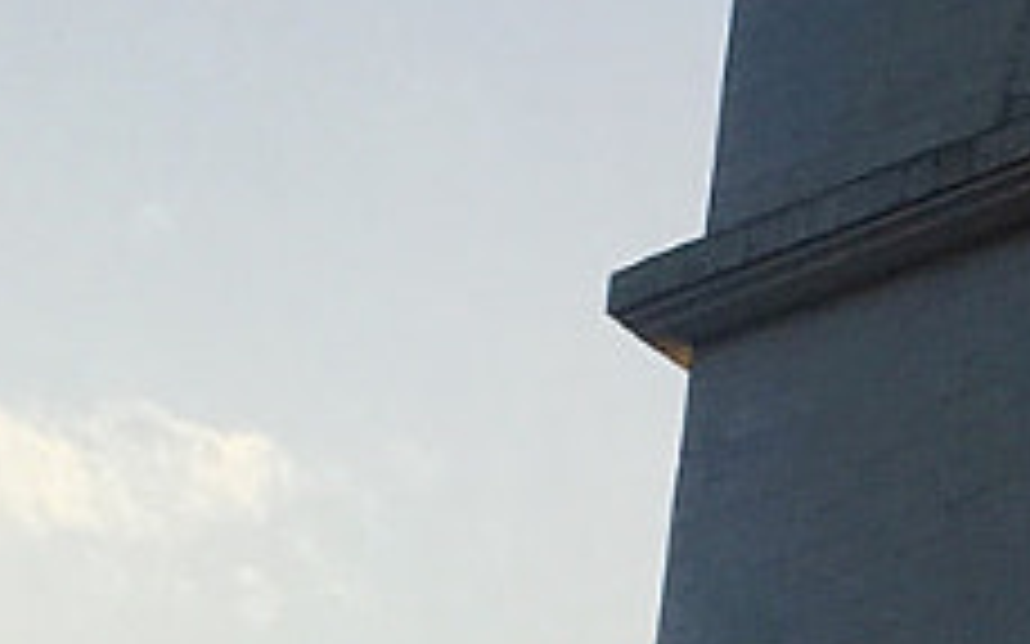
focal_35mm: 215
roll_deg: -2.5
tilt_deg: +29.3
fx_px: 6034
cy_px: 630
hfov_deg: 9.5
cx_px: 1511
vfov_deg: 6.1
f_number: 2.2
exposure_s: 1/1040
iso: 25
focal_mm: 4.15
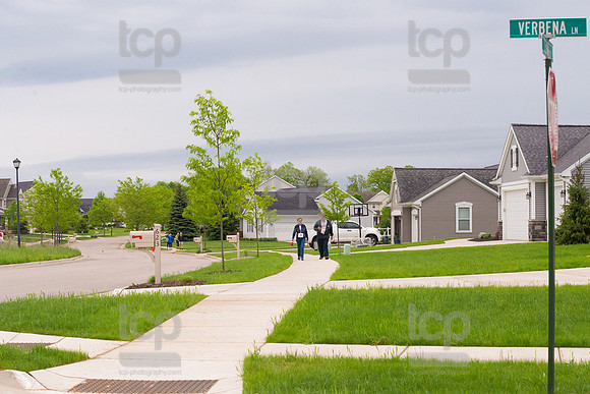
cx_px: 295
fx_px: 1147
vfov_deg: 19.5
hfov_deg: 28.8
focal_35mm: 70
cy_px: 197
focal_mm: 70
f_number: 10
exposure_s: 1/1250
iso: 4000
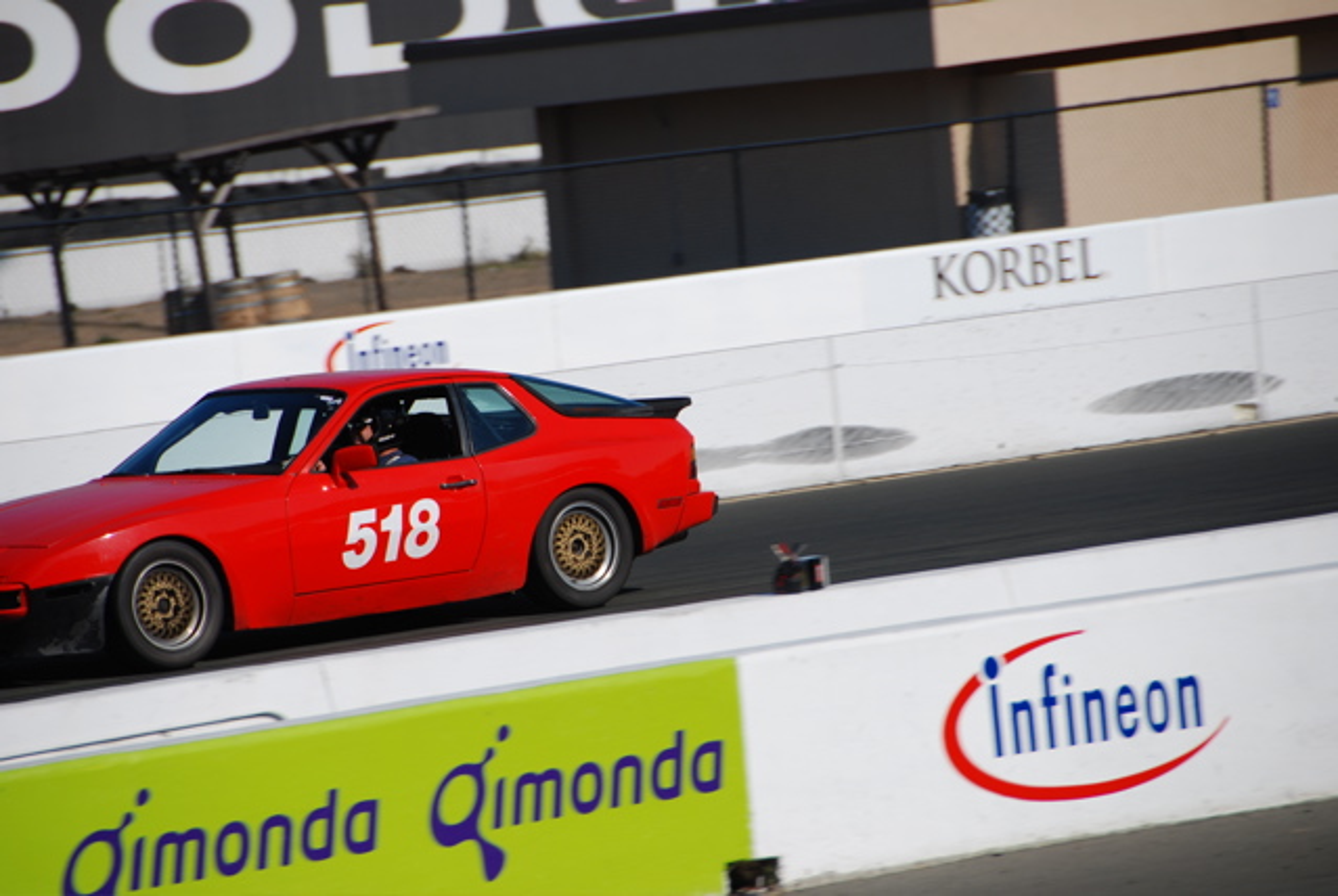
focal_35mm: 300
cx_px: 669
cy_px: 448
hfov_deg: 6.9
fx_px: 11165
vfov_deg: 4.6
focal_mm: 200
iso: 100
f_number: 5.6
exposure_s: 1/800
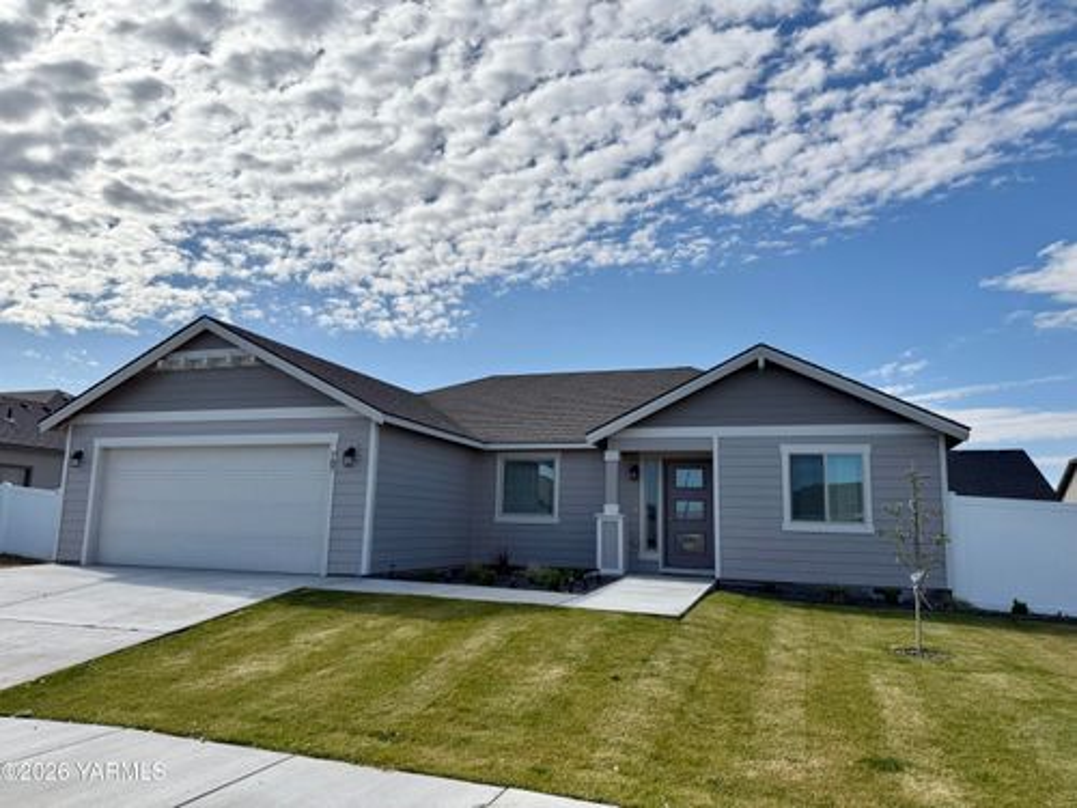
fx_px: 747
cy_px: 404
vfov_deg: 56.8
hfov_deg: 71.6
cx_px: 538
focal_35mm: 24
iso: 80
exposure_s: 1/10309
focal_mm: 6.76
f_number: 1.78
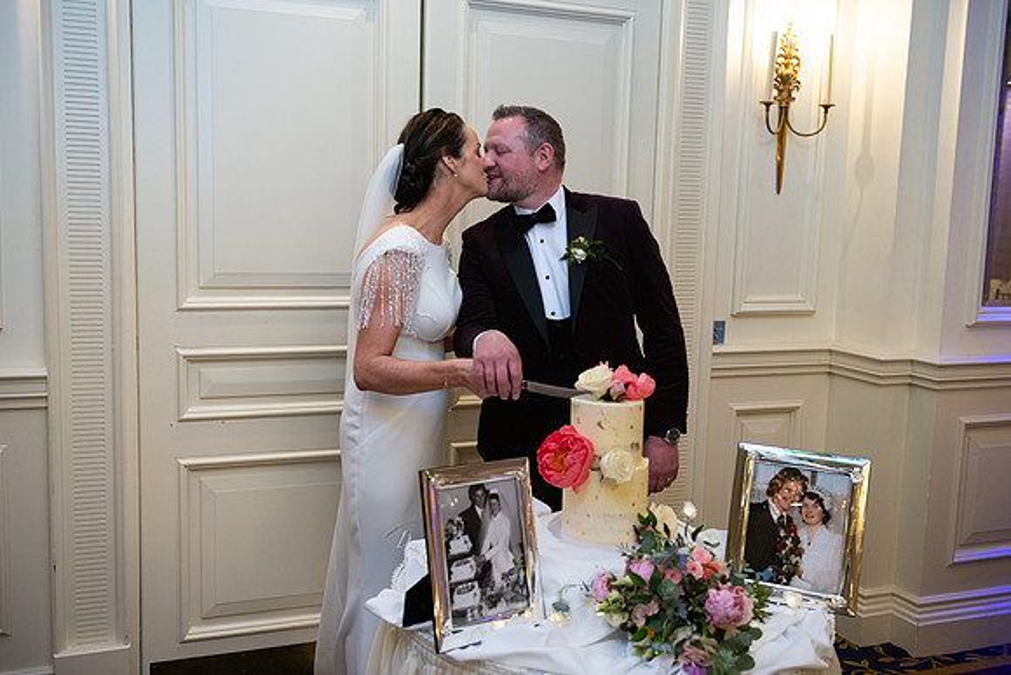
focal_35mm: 38
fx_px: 1067
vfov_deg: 35.1
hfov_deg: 50.7
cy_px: 338
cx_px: 506
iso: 800
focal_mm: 38
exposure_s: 1/160
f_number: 3.5
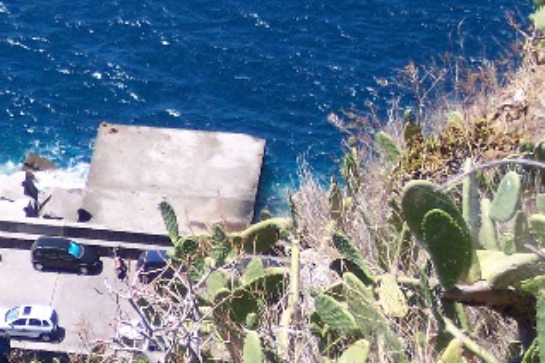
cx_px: -137
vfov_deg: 5.2
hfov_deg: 7.7
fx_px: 3996
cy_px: 262
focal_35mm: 264
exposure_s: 1/500
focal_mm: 21.3
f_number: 4.8
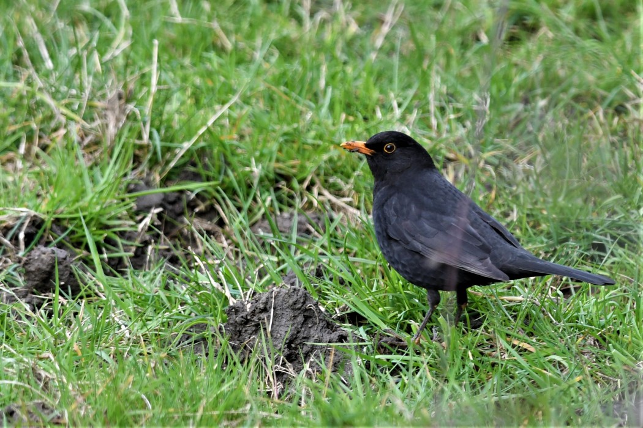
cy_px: 214
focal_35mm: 630
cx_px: 322
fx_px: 11252
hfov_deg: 3.3
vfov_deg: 2.2
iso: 720
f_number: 7.1
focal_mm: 420
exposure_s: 1/640
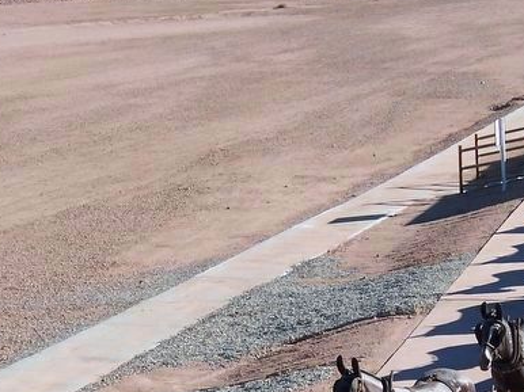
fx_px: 2103
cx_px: 414
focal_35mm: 139
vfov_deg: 10.6
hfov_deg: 14.1
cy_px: 312
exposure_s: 1/500
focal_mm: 10.4
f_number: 4.8
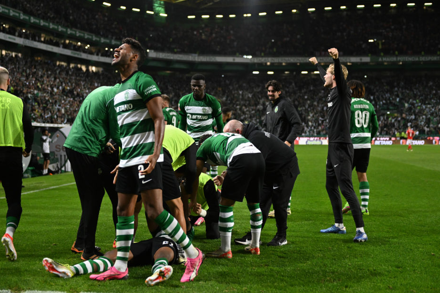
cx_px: 214
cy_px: 133
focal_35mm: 53
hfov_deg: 37.5
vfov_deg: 25.5
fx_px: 648
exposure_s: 1/1250
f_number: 2.8
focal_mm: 48
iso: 3200
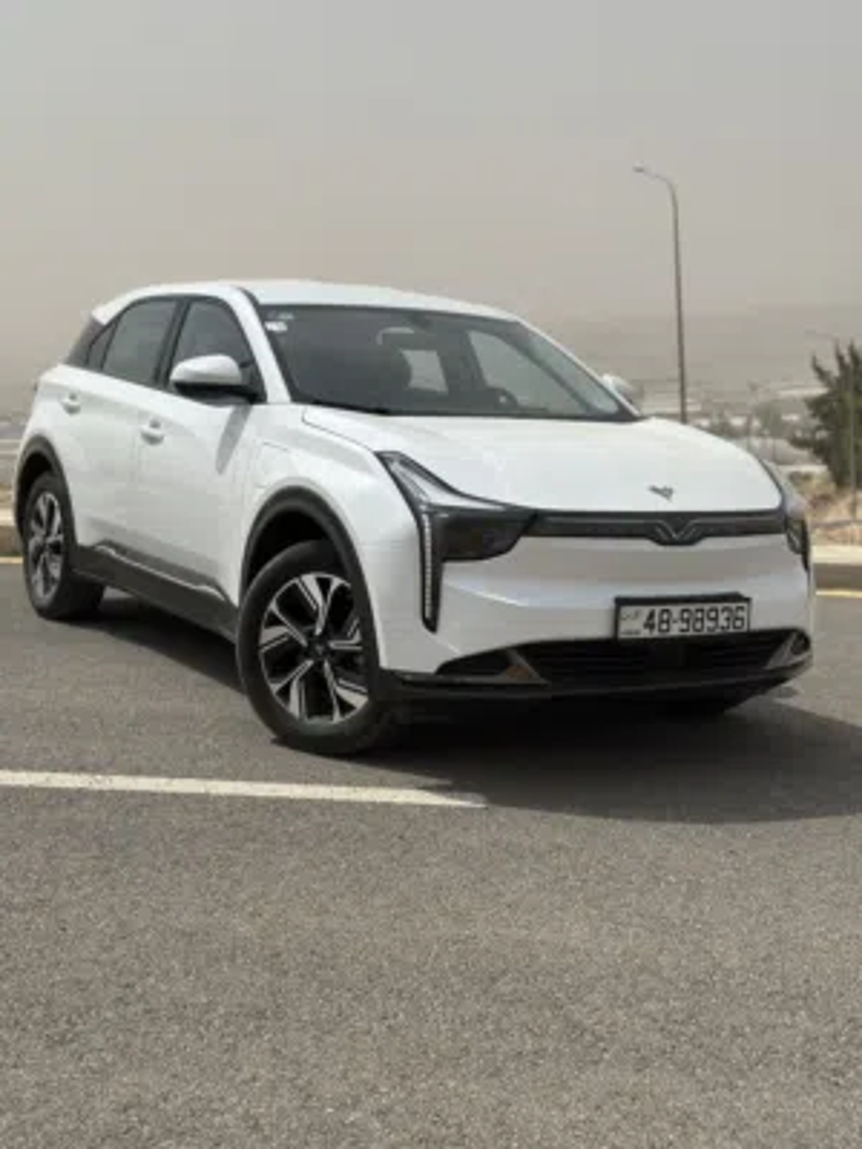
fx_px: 1594
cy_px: 574
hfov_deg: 30.3
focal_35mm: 48
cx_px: 431
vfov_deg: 39.7
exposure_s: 1/13699
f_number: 1.78
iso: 100
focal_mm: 6.86
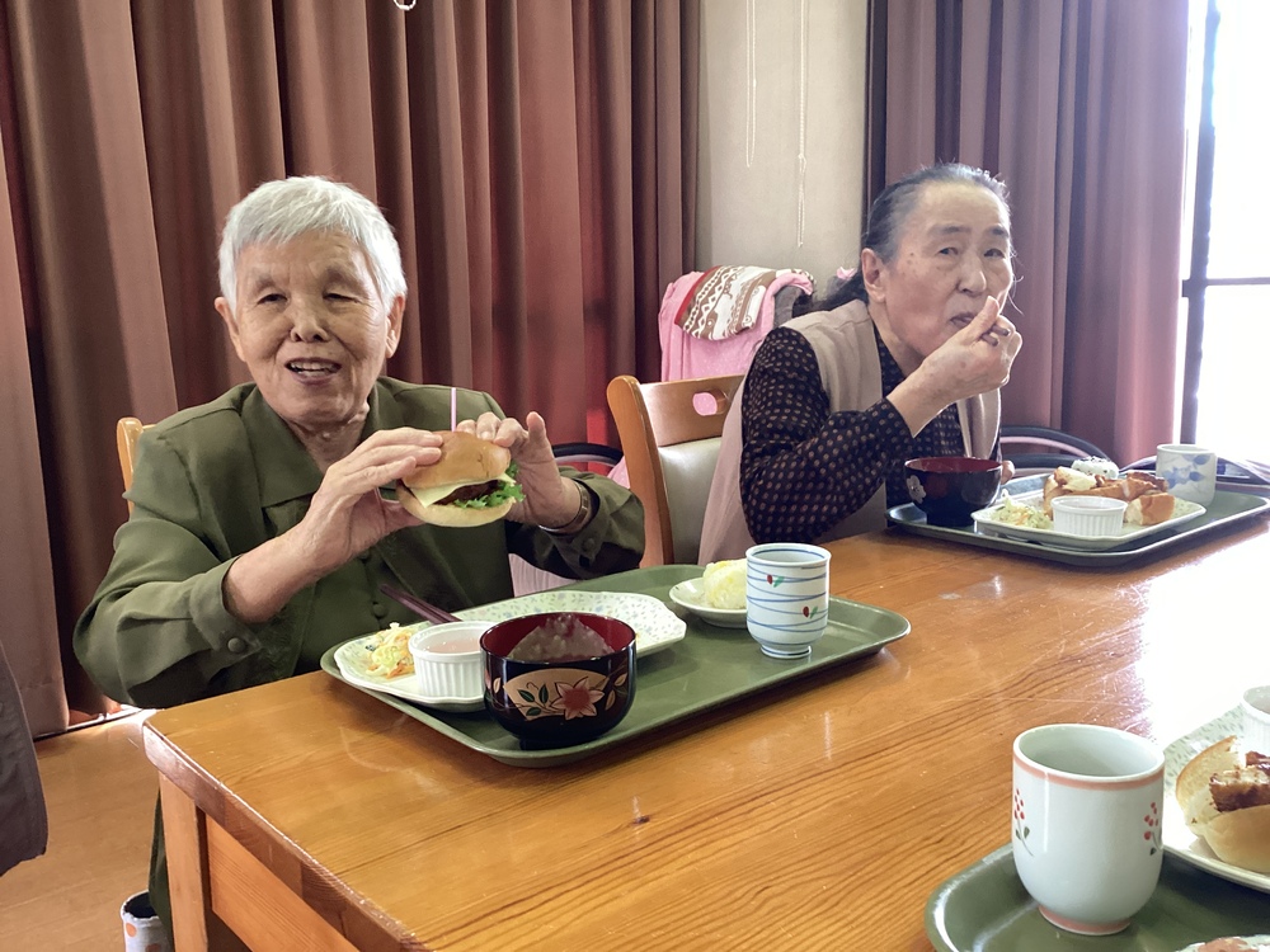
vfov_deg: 45.4
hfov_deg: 58.4
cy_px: 476
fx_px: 1137
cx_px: 635
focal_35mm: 31
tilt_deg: -11.6
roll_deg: +0.5
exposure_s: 1/50
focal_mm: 3.3
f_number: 2.4
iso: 200
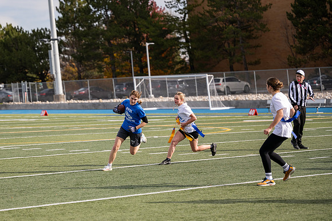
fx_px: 1173
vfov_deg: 10.8
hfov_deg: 16.1
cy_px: 141
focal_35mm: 127
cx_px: 116
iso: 200
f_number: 2.8
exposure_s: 1/4000
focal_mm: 97
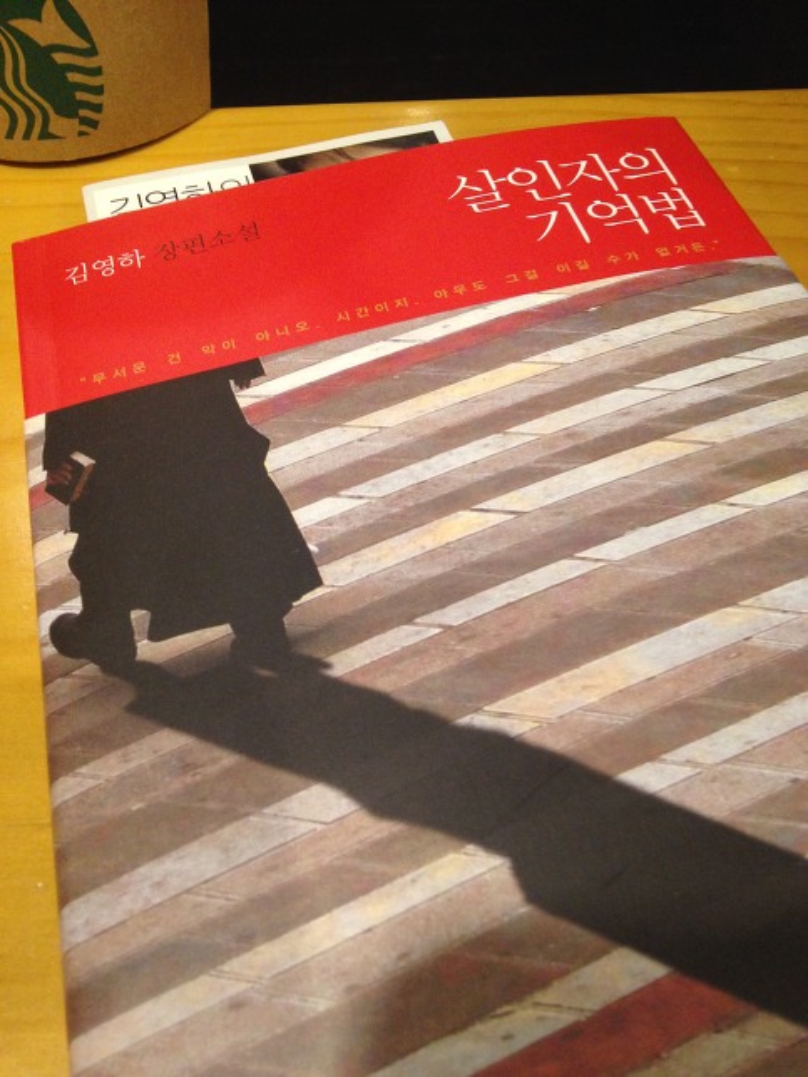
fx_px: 1027
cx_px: 404
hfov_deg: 42.9
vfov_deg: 55.4
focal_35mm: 33
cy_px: 538
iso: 200
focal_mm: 4.12
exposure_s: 1/20
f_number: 2.4
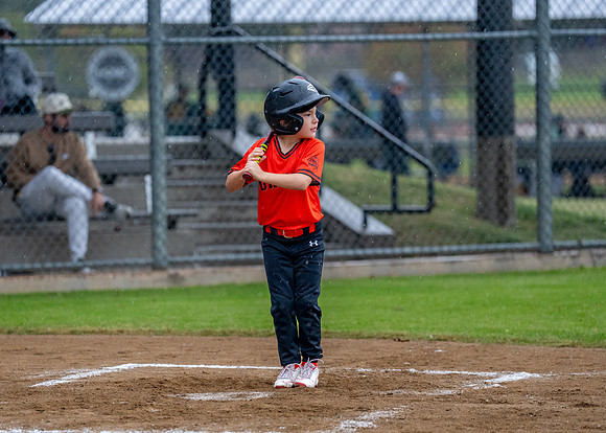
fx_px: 4103
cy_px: 229
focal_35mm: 238
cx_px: 255
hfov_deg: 8.4
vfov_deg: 6.0
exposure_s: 1/1000
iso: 1600
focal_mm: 171
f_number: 2.8
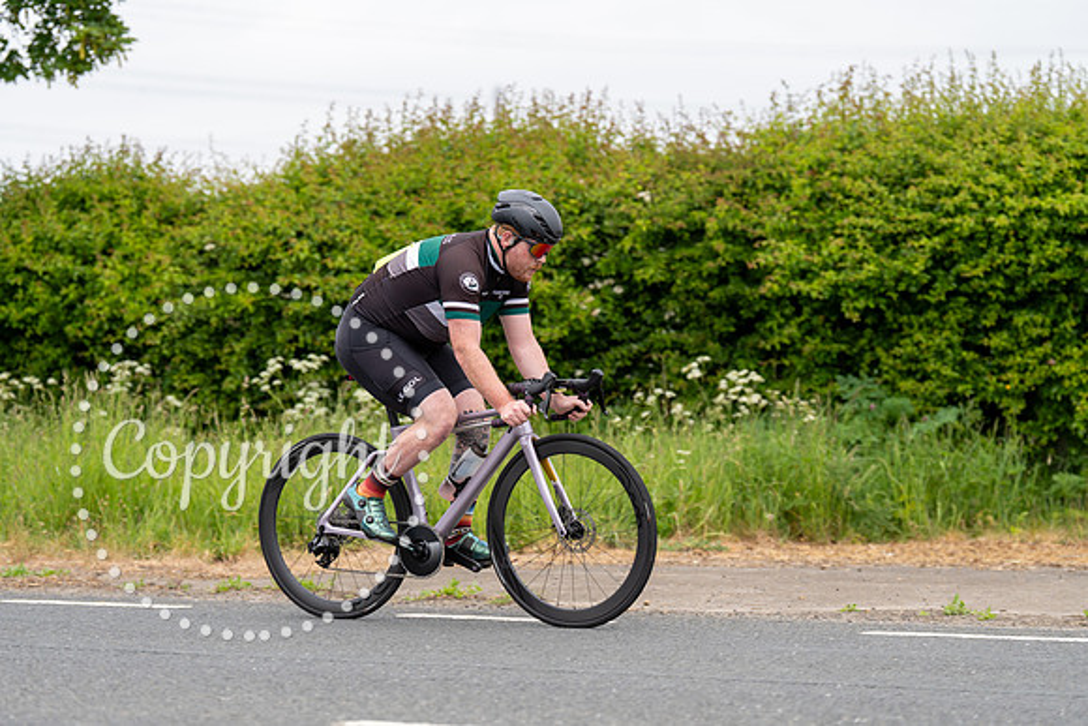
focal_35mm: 111
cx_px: 544
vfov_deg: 12.3
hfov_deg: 18.4
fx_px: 3355
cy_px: 363
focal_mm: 111
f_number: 3.2
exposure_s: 1/1250
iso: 200
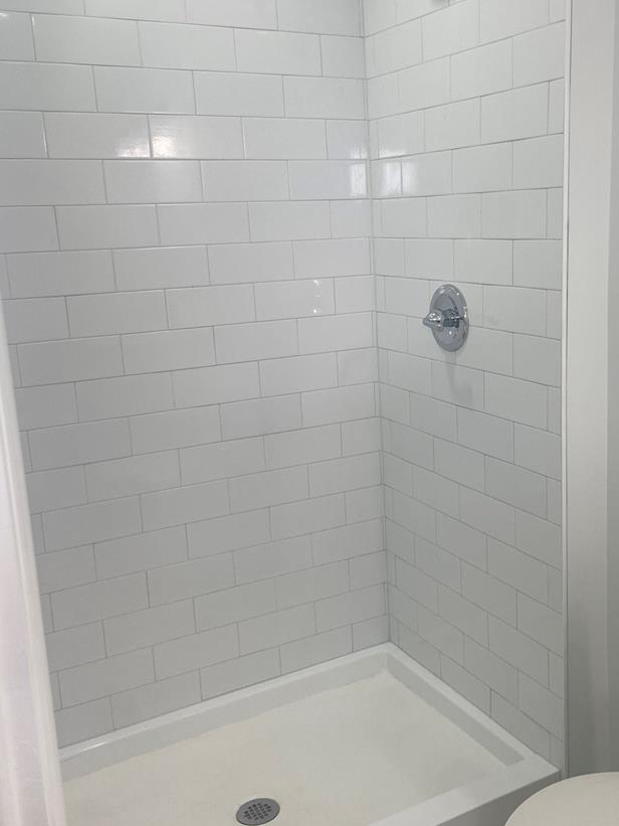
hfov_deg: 37.5
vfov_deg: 49.0
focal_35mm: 38
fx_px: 906
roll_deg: +2.1
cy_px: 409
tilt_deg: -10.6
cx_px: 388
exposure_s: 1/120
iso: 32
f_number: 1.8
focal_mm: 4.25
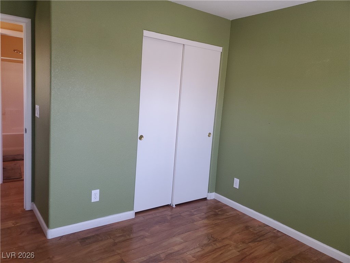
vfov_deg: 53.1
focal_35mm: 26
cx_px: 175
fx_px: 263
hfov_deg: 67.3
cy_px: 132
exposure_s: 1/120
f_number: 1.5
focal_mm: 4.3
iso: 80
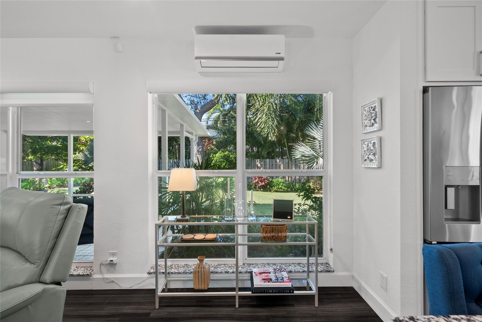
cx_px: 241
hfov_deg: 96.7
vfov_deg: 73.8
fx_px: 214
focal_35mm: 16
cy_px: 161
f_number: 8
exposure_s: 1/5
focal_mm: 16
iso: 2000
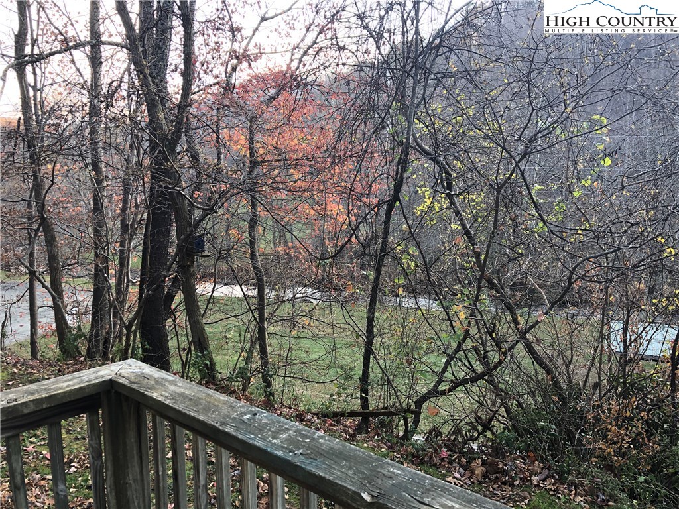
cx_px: 340
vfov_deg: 49.7
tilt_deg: -6.4
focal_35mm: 28
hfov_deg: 63.4
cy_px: 254
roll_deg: +0.6
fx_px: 549
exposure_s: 1/120
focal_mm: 4
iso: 50
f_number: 1.8
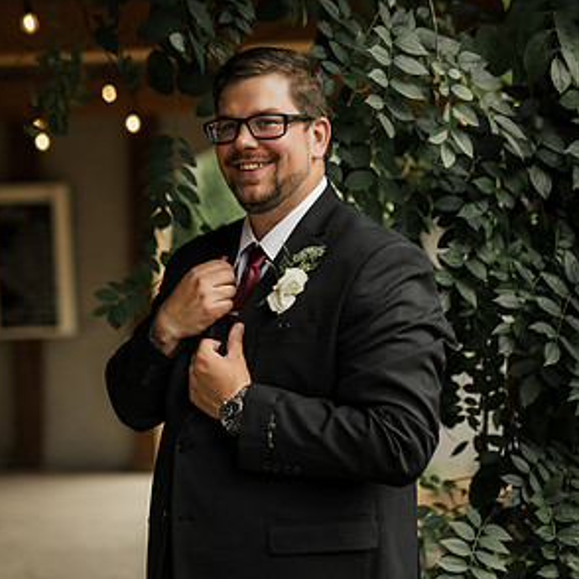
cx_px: 288
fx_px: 1230
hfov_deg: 26.5
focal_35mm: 65
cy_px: 360
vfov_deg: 26.4
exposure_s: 1/200
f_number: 1.8
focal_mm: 50
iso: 100
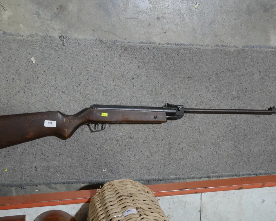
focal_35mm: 42
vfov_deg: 35.7
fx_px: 343
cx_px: 132
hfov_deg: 43.8
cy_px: 111
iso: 400
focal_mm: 20
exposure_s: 1/60
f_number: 4.5
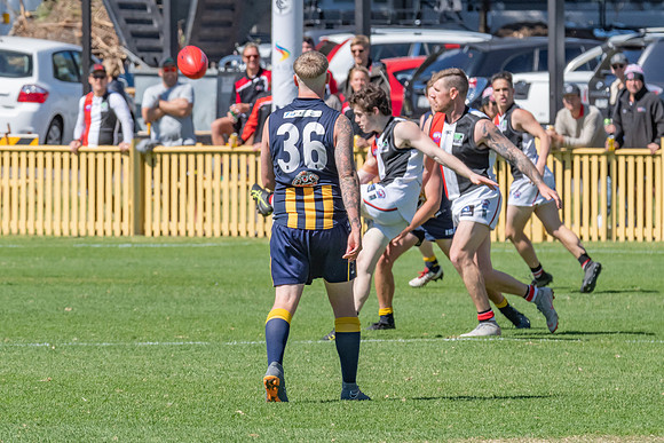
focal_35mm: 580
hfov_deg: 3.6
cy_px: 223
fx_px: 10703
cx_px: 263
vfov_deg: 2.4
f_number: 13
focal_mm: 320
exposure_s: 1/1600
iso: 800
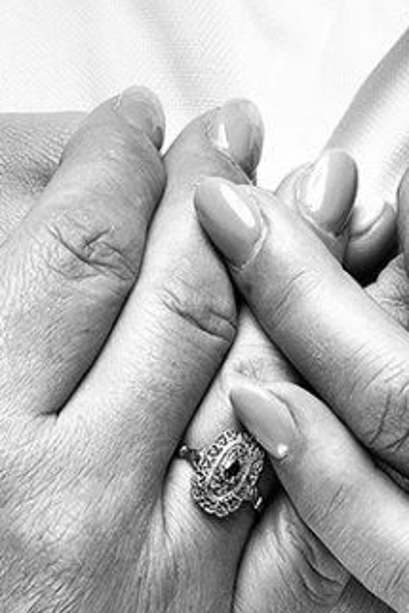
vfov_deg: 6.6
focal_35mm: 298
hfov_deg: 4.6
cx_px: 399
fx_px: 5073
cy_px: -782
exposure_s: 1/200
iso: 100
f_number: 8
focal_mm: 50
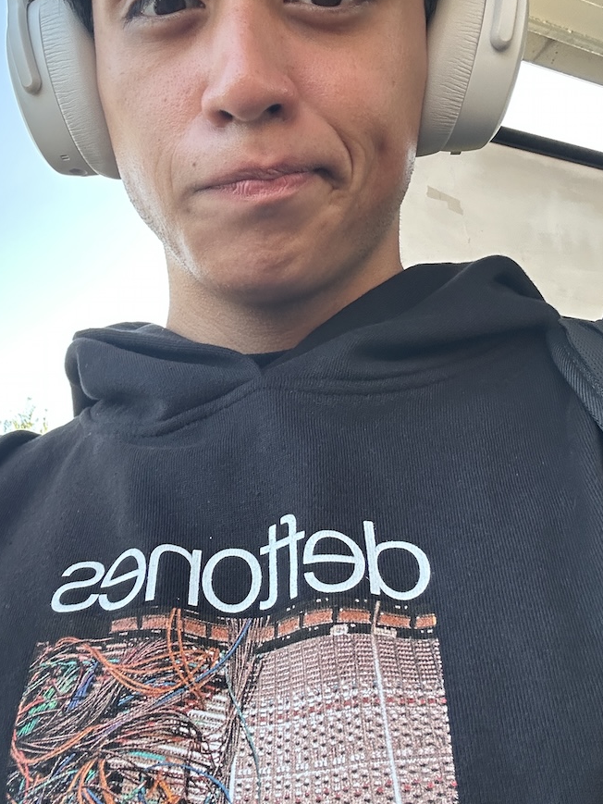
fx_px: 952
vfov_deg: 45.4
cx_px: 252
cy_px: 306
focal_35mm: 41
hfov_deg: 35.1
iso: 64
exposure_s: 1/121
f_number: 1.9
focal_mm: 2.69
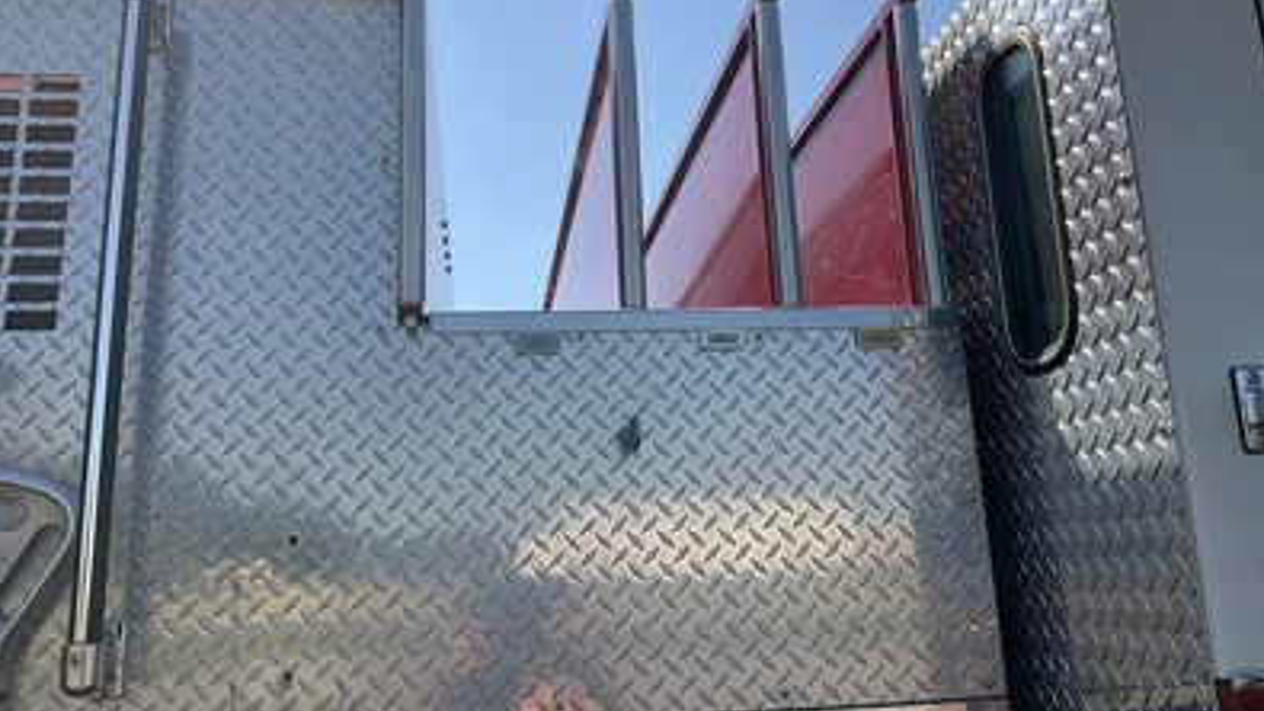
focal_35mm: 32
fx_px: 1072
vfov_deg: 36.6
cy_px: 295
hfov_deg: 61.0
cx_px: 634
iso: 25
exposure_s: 1/1848
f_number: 1.8
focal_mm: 3
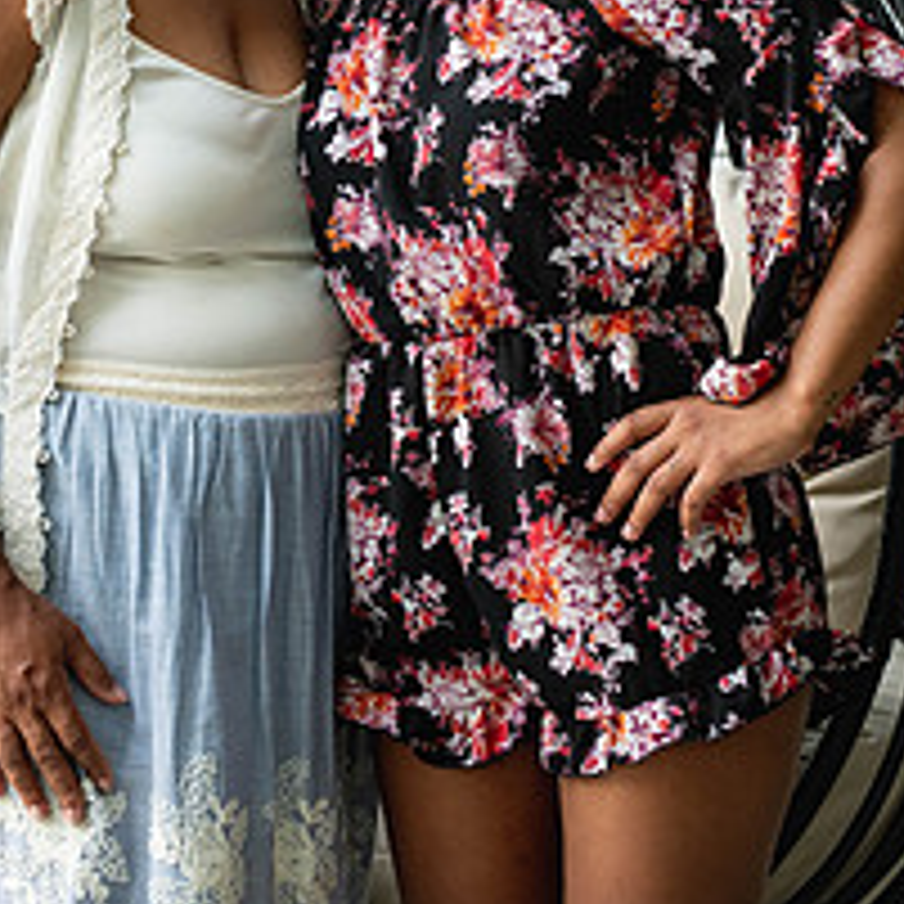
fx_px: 6736
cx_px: 270
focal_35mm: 228
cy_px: 54
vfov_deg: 7.7
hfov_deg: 7.7
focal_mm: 120
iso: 1250
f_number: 5.6
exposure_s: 1/500
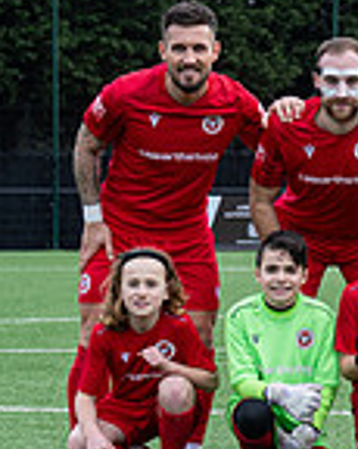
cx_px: 992
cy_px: 217
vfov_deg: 5.8
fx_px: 4442
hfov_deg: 4.5
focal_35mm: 335
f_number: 5
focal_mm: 72
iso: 250
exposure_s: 1/250
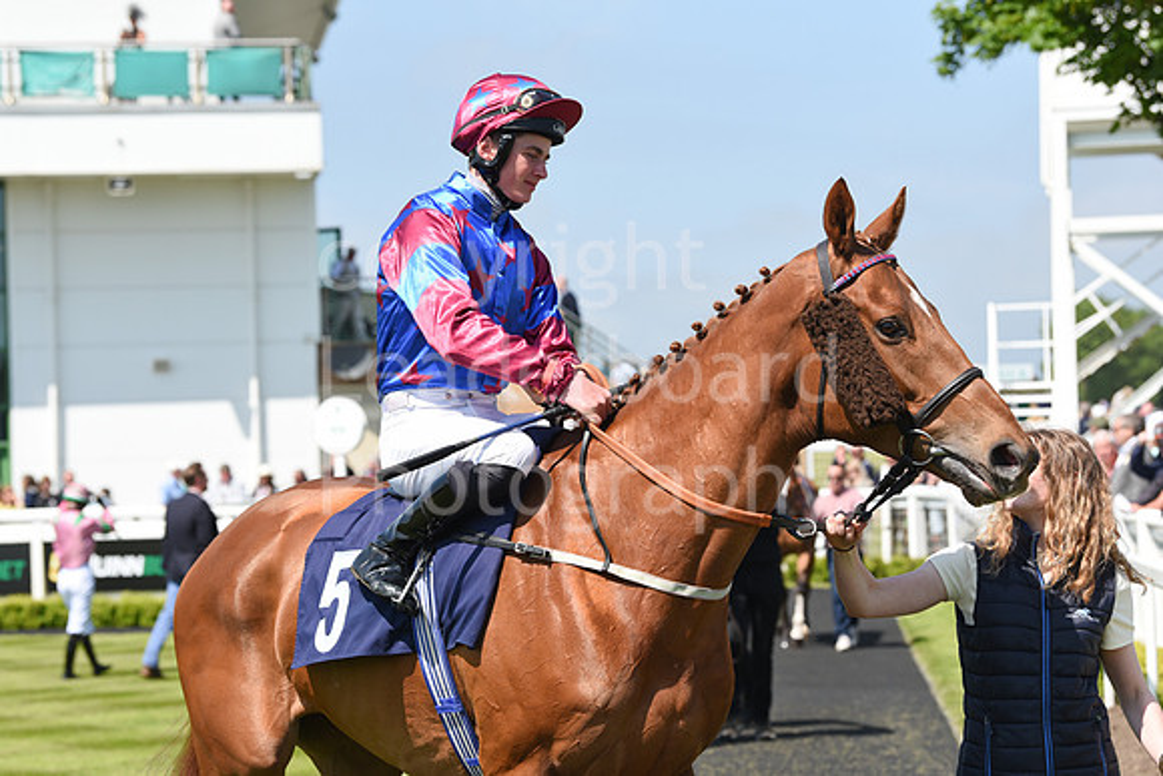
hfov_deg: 18.6
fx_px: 3554
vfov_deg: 12.5
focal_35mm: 110
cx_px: 582
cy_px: 388
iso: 320
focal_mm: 110
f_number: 5.6
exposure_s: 1/1250
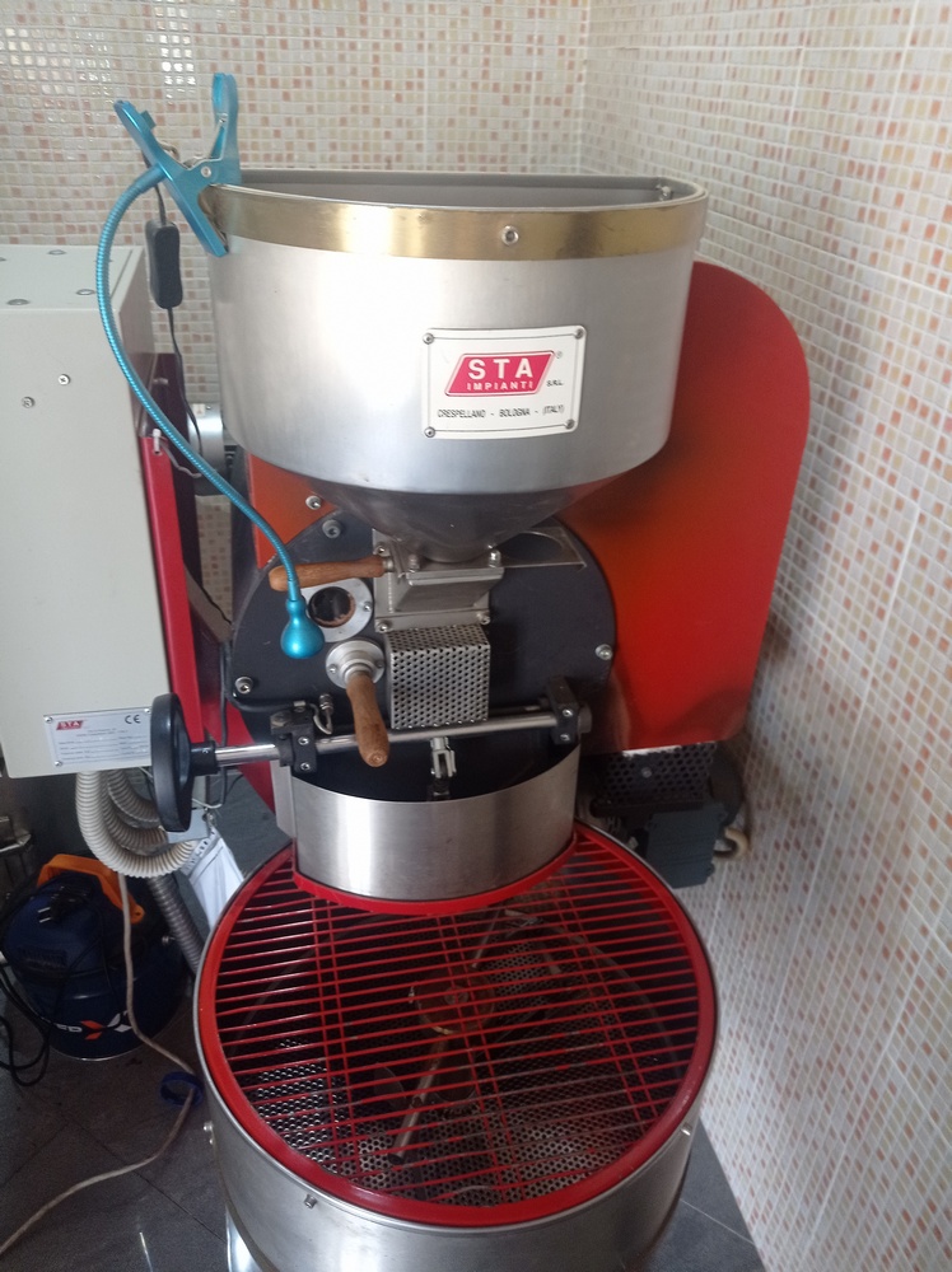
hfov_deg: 49.7
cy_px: 636
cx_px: 476
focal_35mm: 28
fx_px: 1028
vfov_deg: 63.5
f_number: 1.79
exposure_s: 1/50
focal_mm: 4.74
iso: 225
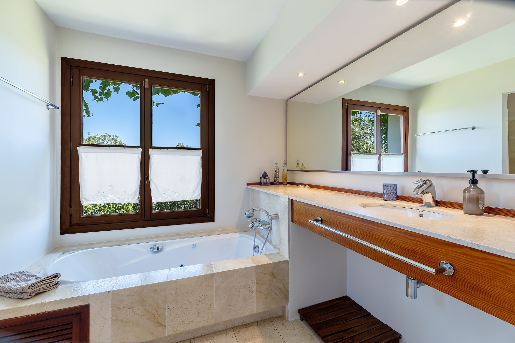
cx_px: 258
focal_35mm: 15
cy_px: 172
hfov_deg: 100.4
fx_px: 215
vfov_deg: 77.3
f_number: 8
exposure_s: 1/60
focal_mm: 10
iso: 200
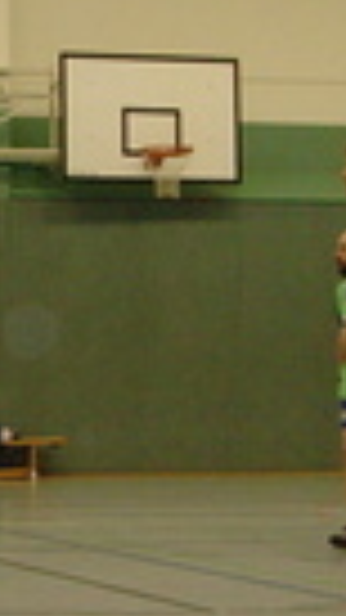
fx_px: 2530
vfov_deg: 13.9
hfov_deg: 7.5
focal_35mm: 155
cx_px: -319
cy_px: 348
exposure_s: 1/45
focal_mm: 6.6
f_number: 3.5
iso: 240
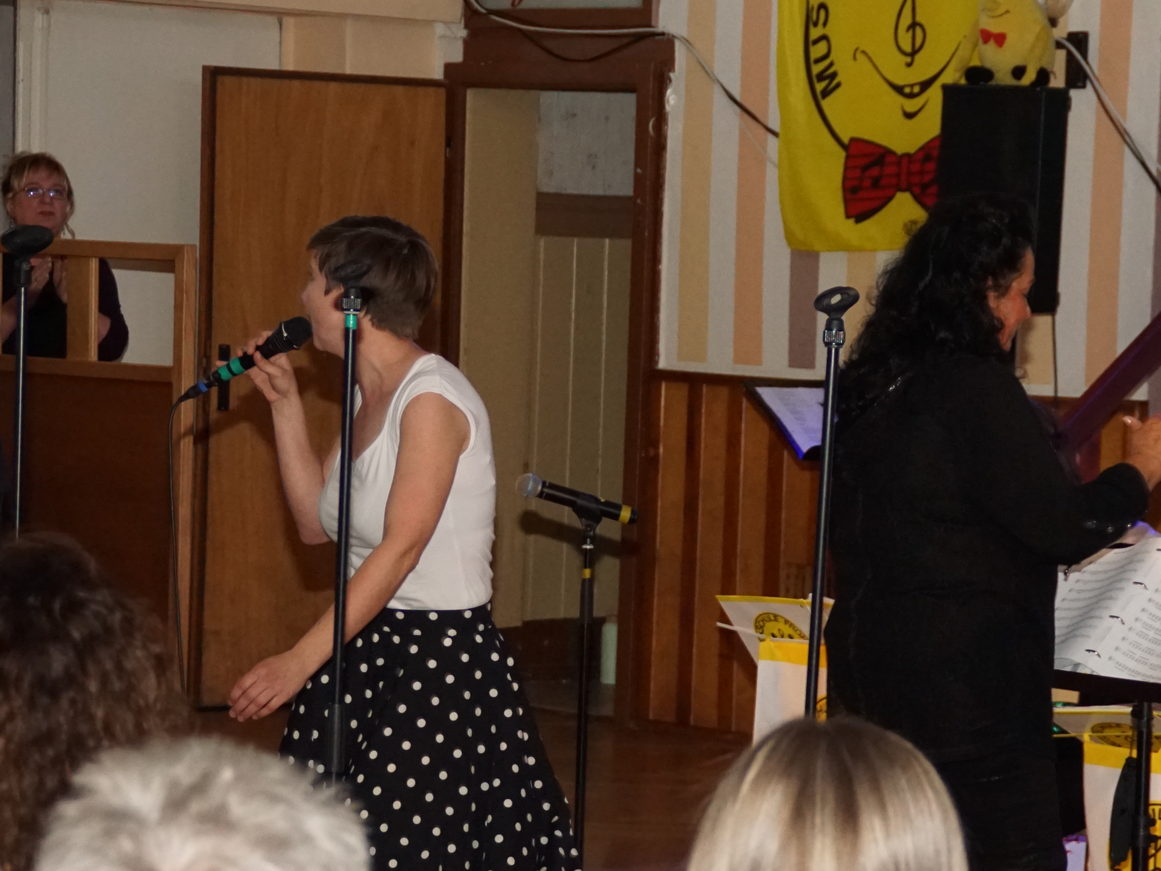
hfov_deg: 14.2
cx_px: 716
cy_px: 469
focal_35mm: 139
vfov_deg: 10.7
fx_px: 4662
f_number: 4.5
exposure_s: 1/60
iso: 1600
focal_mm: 50
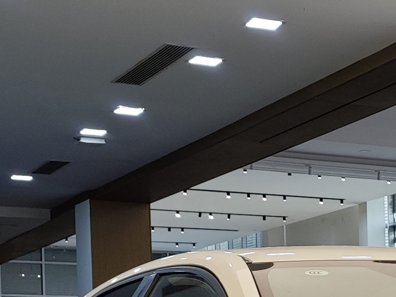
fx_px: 1373
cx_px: 624
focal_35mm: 120
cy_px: 442
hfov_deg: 15.0
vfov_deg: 11.8
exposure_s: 1/148
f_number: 1.9
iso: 50
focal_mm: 8.7
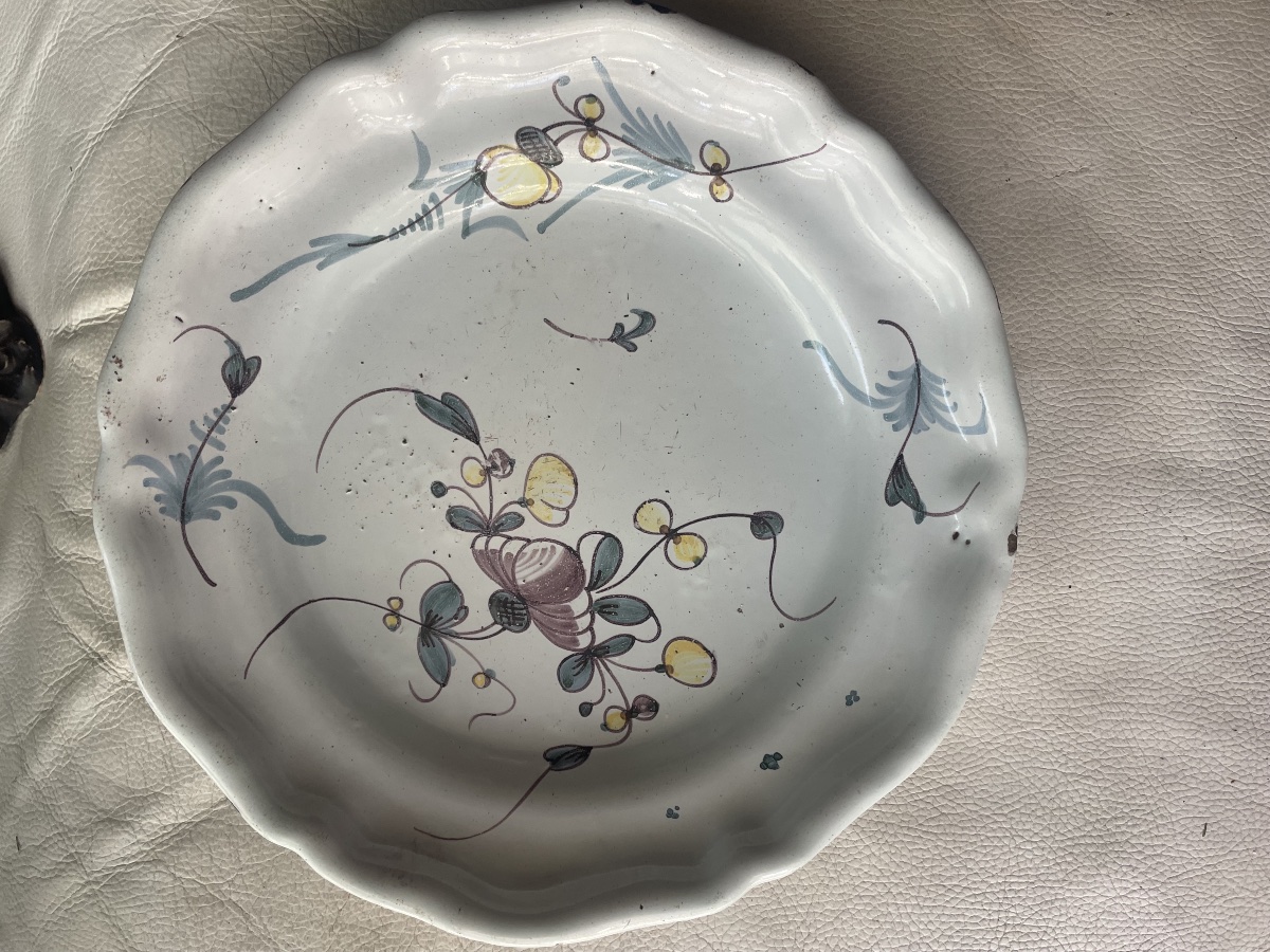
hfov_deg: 67.3
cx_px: 635
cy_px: 476
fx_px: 954
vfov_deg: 53.1
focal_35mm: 26
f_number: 1.6
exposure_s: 1/121
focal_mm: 4.2
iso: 64
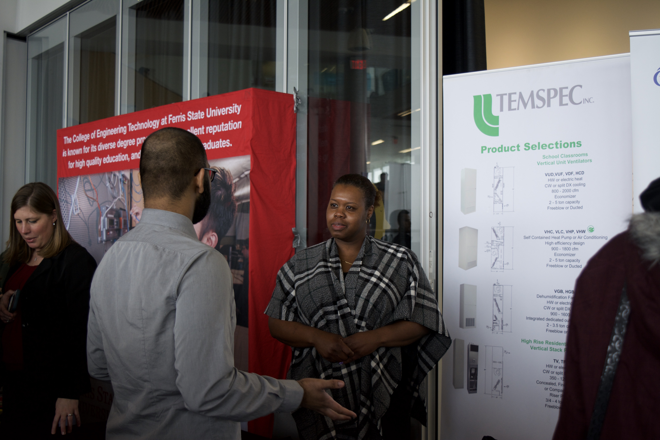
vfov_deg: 28.9
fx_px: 852
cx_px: 330
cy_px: 220
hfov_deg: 42.3
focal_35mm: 46
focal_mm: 31
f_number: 5
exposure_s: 1/100
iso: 400
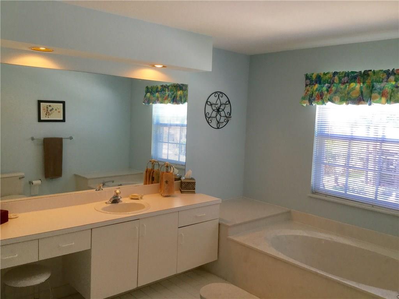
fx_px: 357
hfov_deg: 58.4
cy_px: 150
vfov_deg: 45.4
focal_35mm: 31
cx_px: 200
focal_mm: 3.3
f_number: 2.4
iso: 25
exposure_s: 1/30
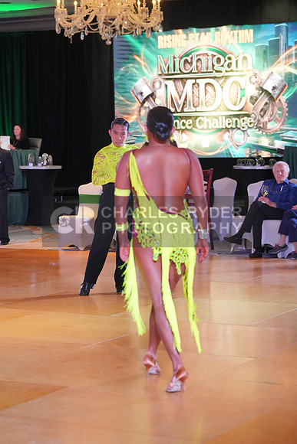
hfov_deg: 15.5
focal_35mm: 88
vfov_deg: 23.1
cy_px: 222
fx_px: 1088
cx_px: 148
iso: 5000
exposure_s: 1/500
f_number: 3.5
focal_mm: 88
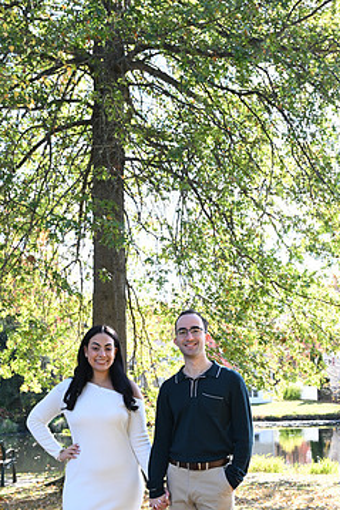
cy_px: 399
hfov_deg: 28.7
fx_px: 665
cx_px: 174
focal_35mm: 47
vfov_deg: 40.4
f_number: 6.3
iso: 200
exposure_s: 1/80
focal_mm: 29
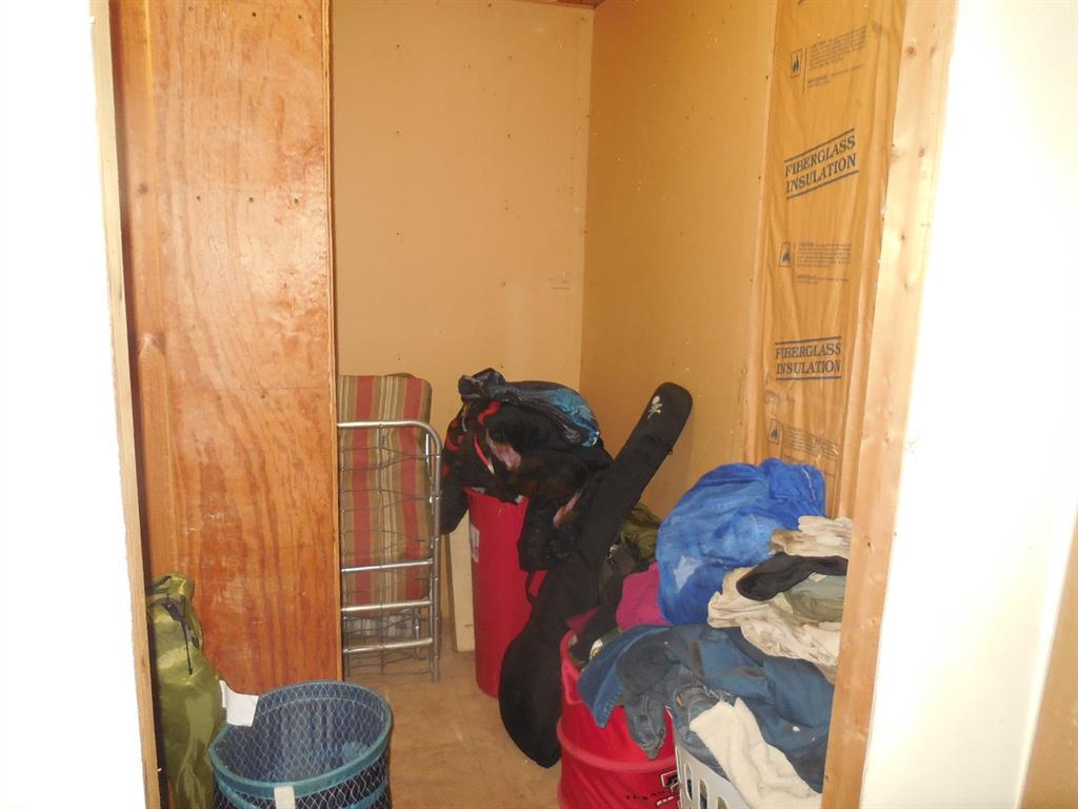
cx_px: 539
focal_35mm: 25
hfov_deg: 69.4
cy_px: 404
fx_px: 779
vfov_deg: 54.9
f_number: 3.1
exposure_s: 1/25
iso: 400
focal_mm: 4.5
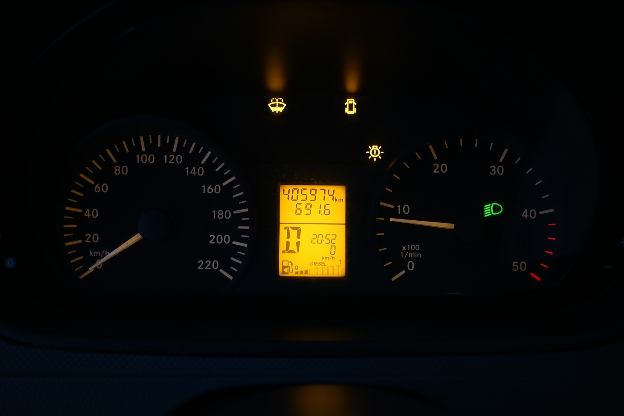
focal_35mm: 34
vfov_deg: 39.1
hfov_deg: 56.1
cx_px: 312
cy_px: 208
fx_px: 585
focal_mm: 22.5
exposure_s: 1/40
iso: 1250
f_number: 4
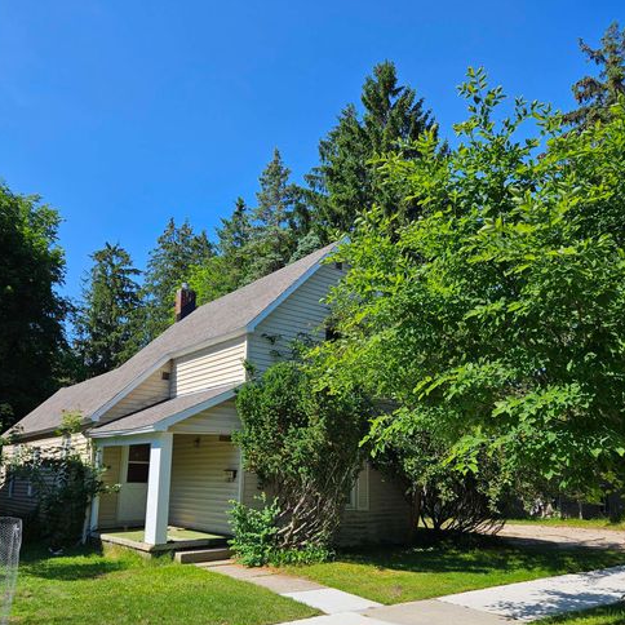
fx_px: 572
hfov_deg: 57.3
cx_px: 311
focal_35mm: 28
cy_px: 385
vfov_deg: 56.7
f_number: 1.8
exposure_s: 1/1546
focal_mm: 5.4
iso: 25
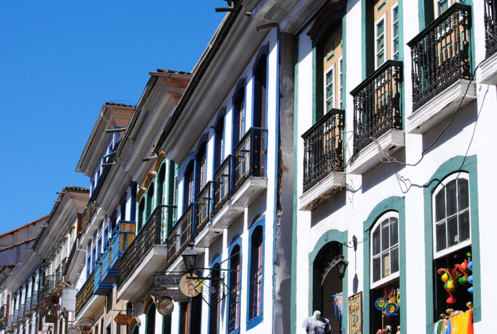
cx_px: 248
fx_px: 1142
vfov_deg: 16.6
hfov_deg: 24.6
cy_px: 167
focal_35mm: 82
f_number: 8
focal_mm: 55
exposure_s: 1/250
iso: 100
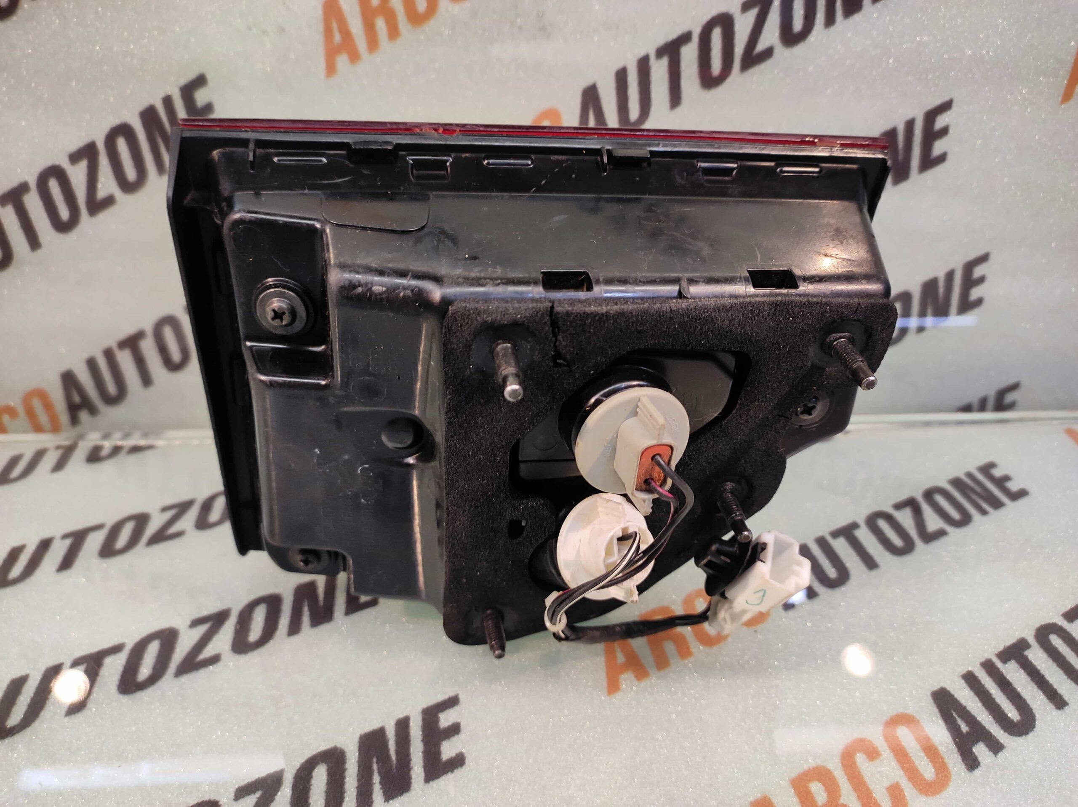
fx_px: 529
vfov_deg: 74.7
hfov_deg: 91.1
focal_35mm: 17
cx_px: 539
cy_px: 404
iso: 204
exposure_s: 1/33
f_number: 1.79
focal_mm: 4.74
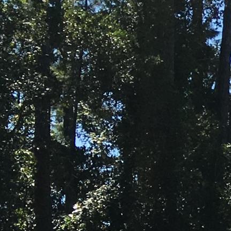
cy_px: 364
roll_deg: -1.5
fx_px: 1351
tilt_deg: +0.5
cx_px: 762
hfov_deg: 8.0
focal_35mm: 179
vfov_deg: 9.5
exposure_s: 1/1282
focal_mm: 4.15
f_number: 2.2
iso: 25
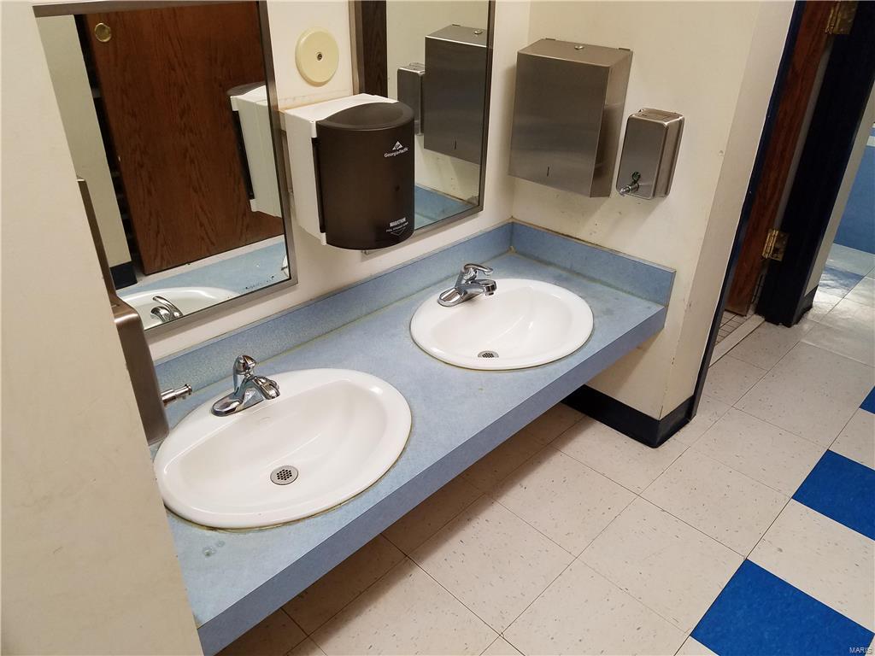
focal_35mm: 26
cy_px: 328
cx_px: 438
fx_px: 657
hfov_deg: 67.3
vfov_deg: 53.1
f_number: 1.7
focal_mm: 4.2
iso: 160
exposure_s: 1/60
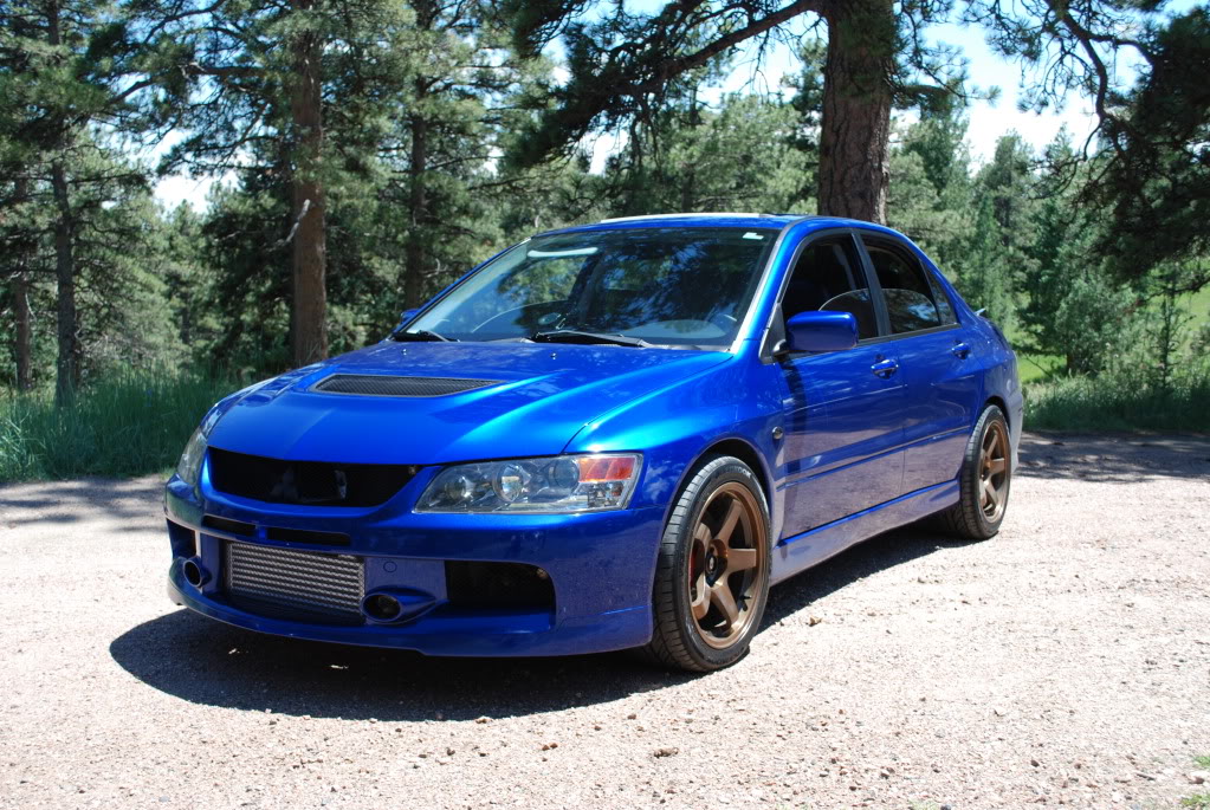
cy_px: 405
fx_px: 1212
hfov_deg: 53.1
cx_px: 605
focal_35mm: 36
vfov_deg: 37.0
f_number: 6.3
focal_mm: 24
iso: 100
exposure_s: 1/160
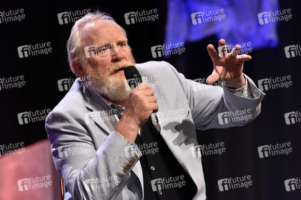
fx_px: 2841
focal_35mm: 340
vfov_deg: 4.0
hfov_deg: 6.1
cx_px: 150
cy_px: 100
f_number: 5.6
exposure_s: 1/125
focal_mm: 340
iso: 2500
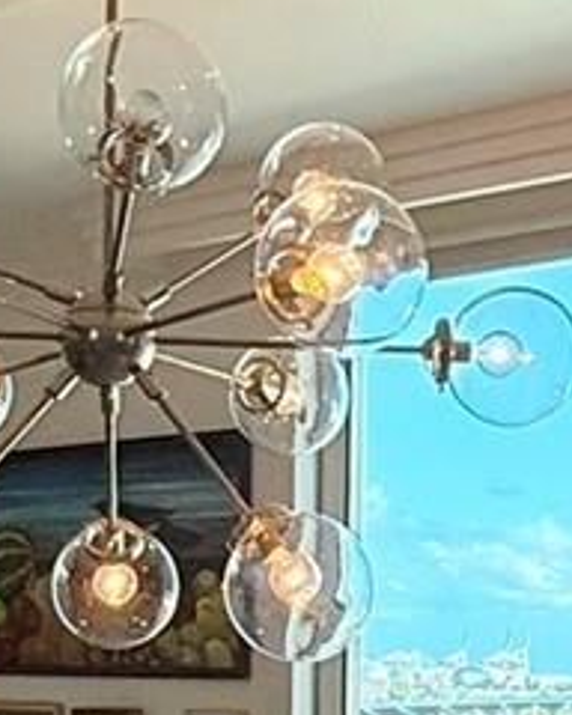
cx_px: 292
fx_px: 1926
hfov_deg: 16.9
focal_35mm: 91
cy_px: 709
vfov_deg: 20.4
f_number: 2.2
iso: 64
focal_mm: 2.22
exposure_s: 1/482
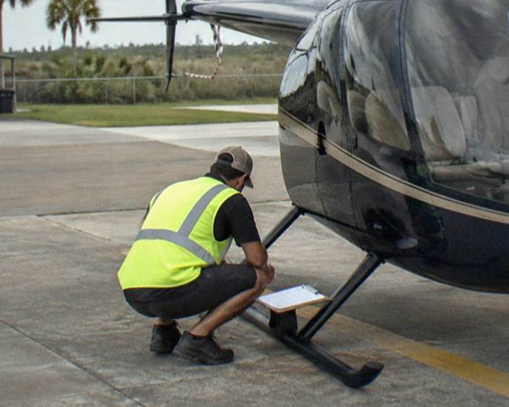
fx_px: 723
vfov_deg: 31.4
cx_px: 294
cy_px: 188
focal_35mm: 48
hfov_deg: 38.7
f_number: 7.1
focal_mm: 35
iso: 500
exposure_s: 1/500
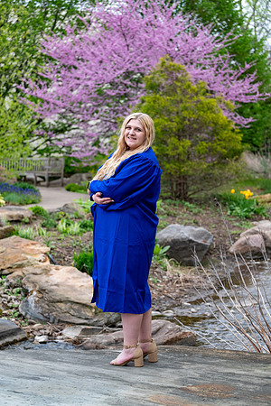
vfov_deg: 27.0
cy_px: 203
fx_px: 847
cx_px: 136
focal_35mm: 75
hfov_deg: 18.2
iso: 250
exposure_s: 1/250
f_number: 2.8
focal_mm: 50
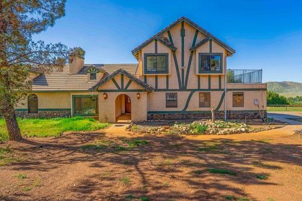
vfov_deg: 67.4
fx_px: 151
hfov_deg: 89.8
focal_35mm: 18
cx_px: 164
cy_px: 96
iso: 100
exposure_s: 1/160
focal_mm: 14
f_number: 8
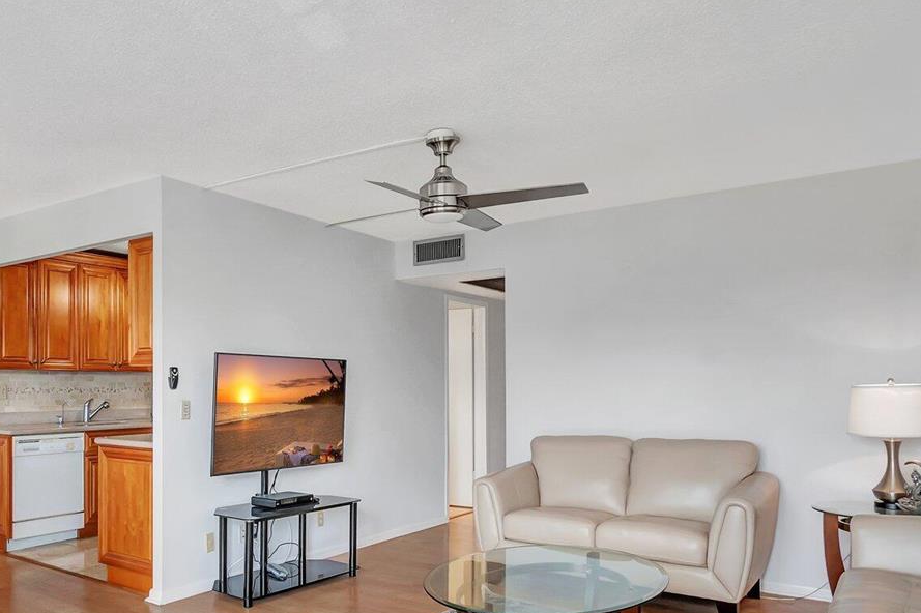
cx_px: 298
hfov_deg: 65.4
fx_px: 690
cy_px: 393
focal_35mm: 27
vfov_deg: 47.3
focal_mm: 10
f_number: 8
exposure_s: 1/50
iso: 250
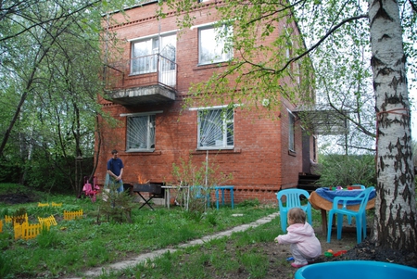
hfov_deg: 67.3
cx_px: 208
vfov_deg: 48.0
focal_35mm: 27
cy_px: 140
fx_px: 313
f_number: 3.5
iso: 100
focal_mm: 18
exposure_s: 1/80
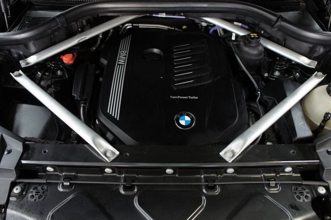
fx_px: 248
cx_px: 166
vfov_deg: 47.9
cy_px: 110
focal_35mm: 27
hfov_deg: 67.4
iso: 1600
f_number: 3.5
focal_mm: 18
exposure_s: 1/50
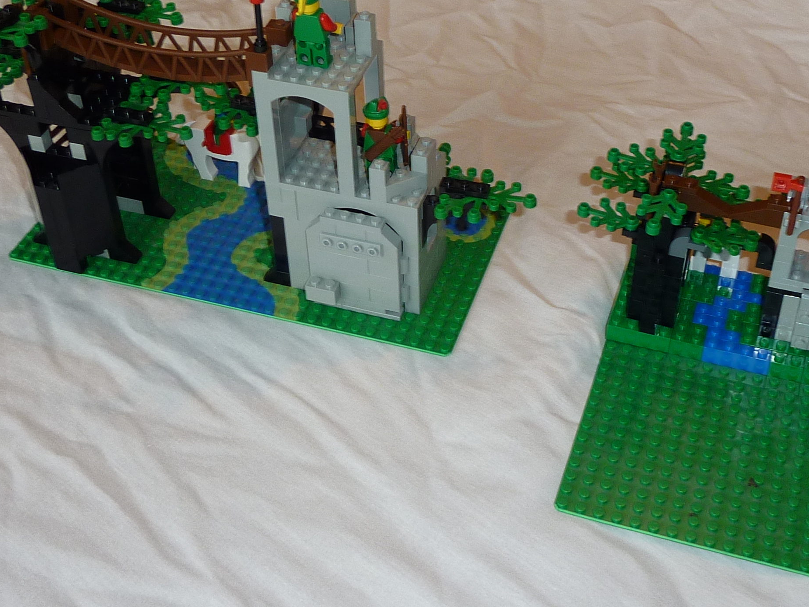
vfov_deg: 29.0
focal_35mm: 50
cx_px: 432
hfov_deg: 38.2
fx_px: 1168
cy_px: 235
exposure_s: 1/30
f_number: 3.3
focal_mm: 4.1
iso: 100
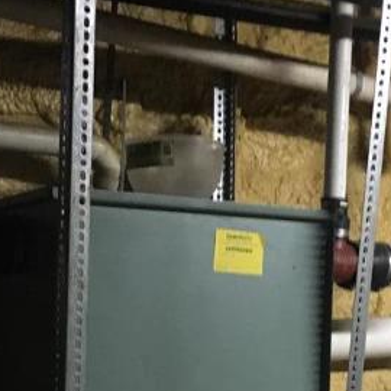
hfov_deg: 23.7
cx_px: 211
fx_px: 933
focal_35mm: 73
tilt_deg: -8.0
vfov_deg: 22.8
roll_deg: +0.2
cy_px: 390
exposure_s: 1/15
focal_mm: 4.15
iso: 320
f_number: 2.2
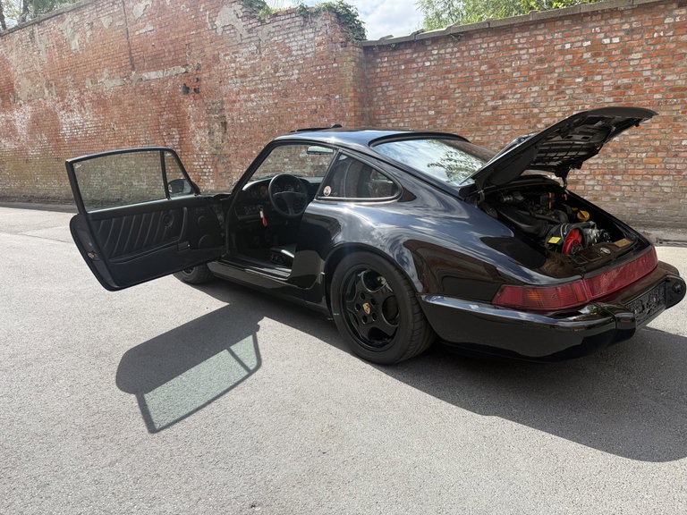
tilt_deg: -14.1
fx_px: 476
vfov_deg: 56.8
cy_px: 258
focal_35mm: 24
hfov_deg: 71.6
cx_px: 344
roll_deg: +3.7
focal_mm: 6.76
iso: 80
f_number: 1.78
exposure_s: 1/2110
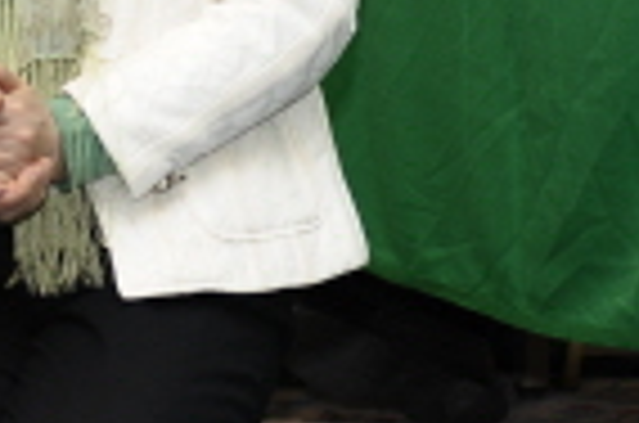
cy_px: 25
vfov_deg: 5.7
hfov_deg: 8.6
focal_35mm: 238
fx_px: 4215
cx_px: 76
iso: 400
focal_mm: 45
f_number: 2.8
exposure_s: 1/160
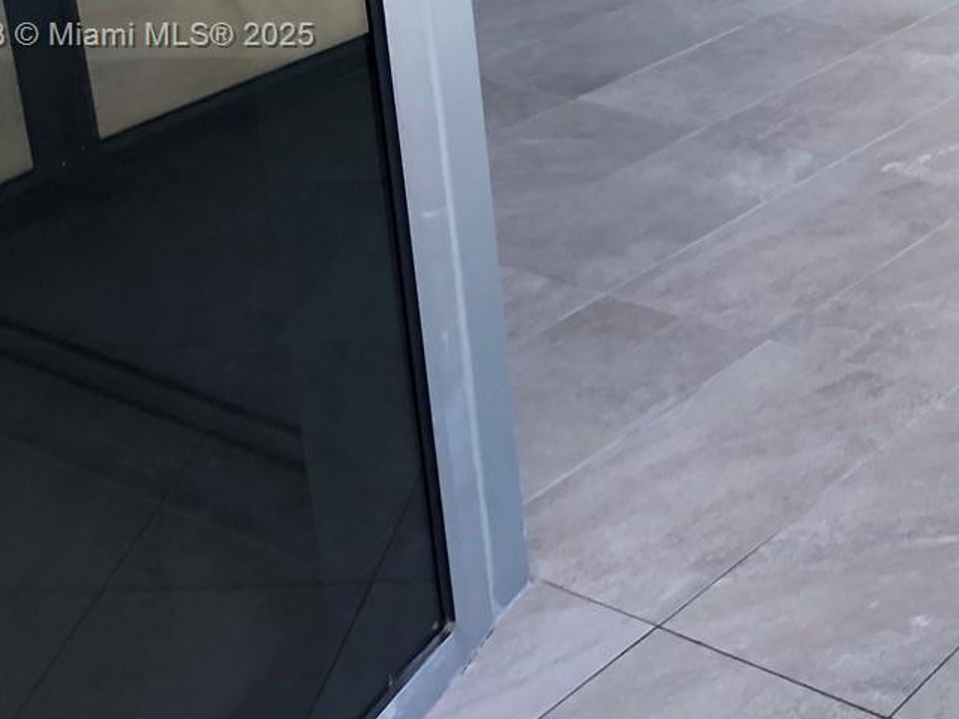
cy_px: 37
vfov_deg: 20.5
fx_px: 1939
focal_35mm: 70
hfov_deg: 25.9
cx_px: 1034
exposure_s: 1/246
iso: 20
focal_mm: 3.99
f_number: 1.8
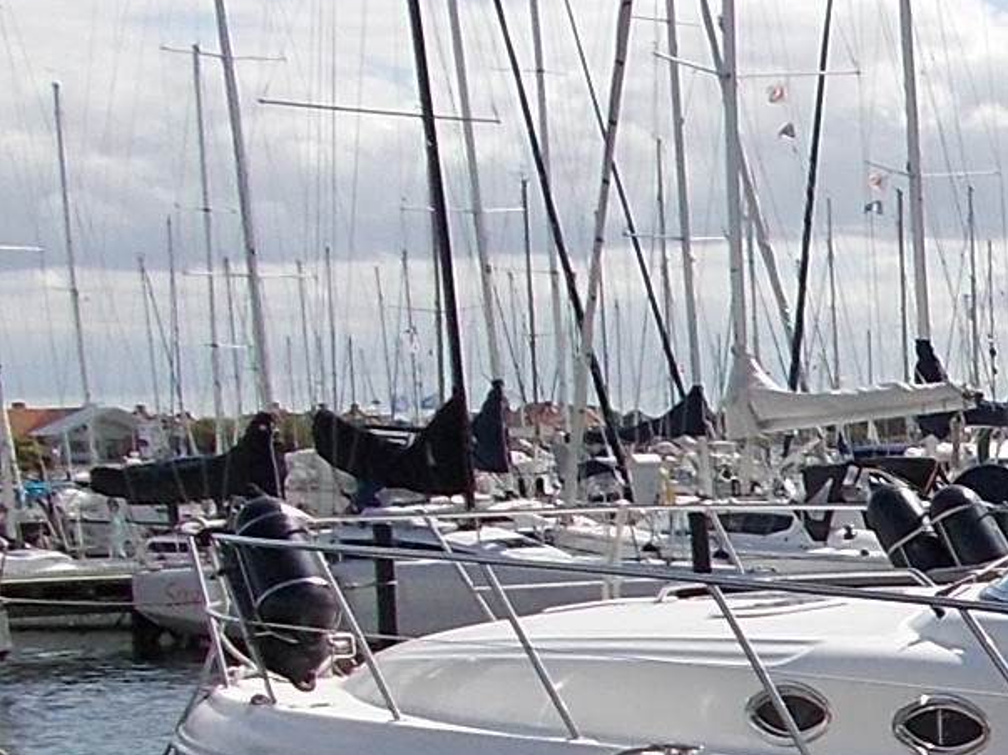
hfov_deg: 14.8
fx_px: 3290
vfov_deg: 12.9
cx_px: 1897
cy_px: 782
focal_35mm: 113
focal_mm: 5.3
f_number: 8.6
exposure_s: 1/200
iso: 80
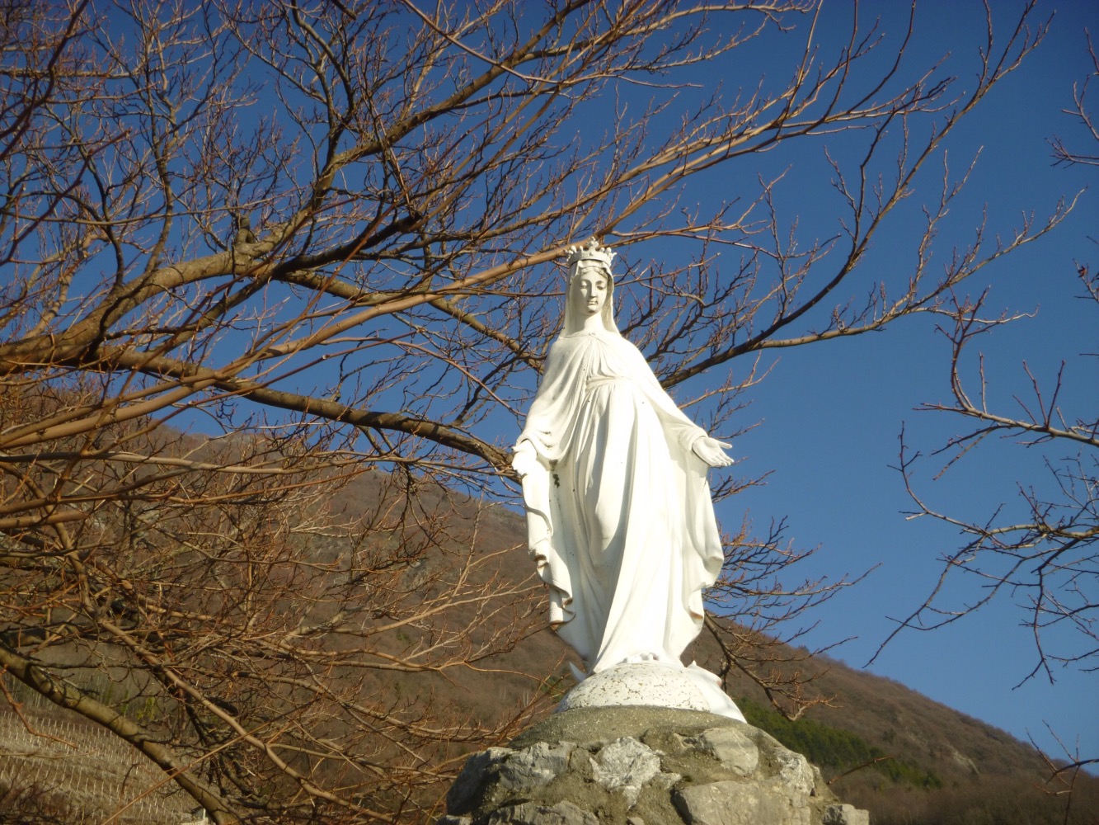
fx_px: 1397
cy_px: 412
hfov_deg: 42.9
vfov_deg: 32.9
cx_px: 550
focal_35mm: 44
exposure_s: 1/400
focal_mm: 7.9
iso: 100
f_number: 4.7
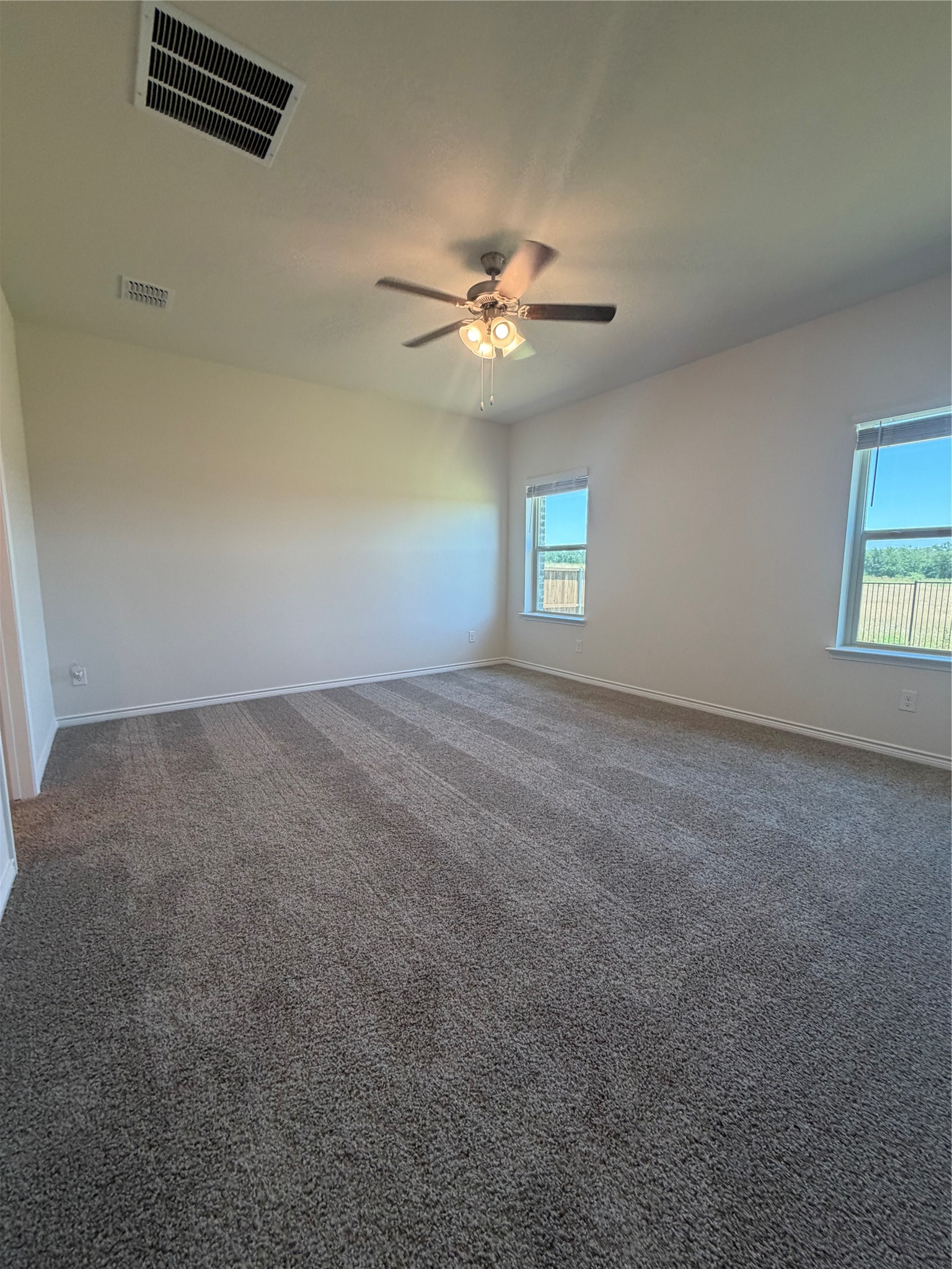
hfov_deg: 85.7
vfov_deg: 102.1
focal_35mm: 14
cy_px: 634
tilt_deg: -6.9
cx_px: 476
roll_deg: -0.3
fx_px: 513
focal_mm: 2.22
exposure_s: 1/120
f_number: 2.2
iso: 200
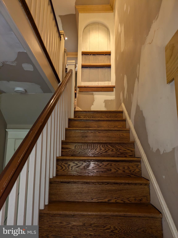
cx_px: 89
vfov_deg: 69.4
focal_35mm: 25
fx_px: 171
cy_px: 119
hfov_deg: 54.9
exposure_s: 1/40
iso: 214
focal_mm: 5.43
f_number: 1.89
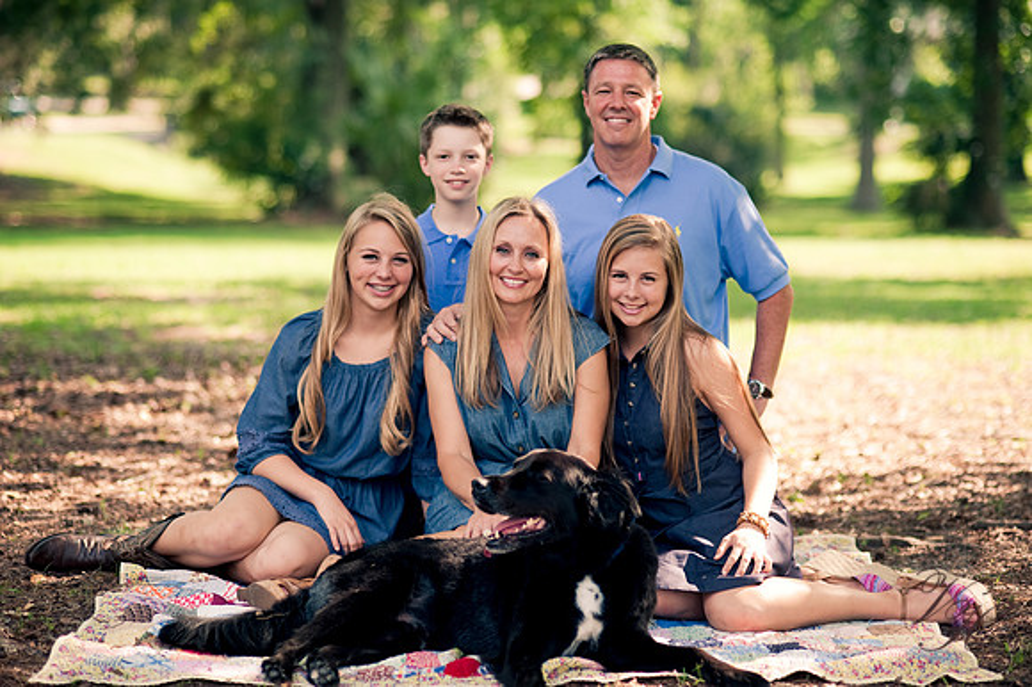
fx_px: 2435
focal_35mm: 85
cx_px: 516
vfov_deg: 16.1
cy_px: 344
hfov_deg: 23.9
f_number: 2.2
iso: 200
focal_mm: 85
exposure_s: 1/500
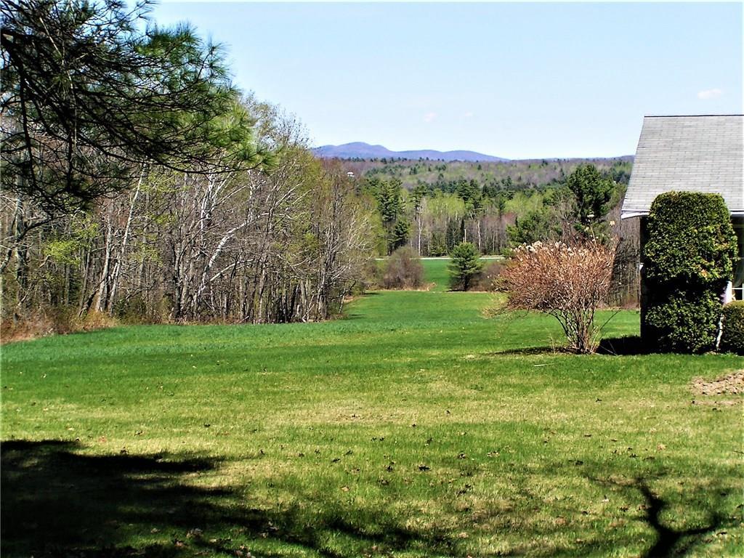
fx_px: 1698
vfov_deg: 18.7
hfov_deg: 24.7
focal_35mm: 79
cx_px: 372
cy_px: 279
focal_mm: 12.1
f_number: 5.6
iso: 50
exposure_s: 1/250
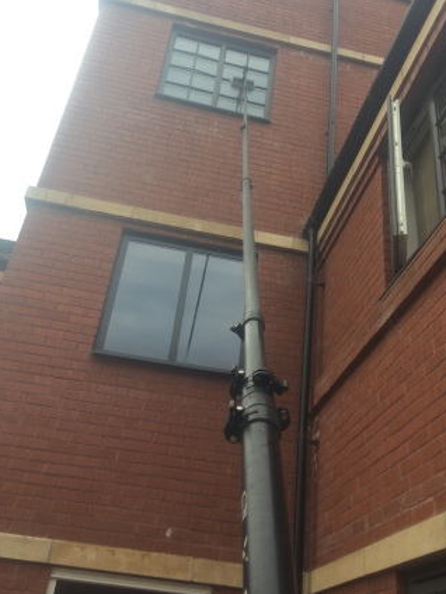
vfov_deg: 52.6
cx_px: 254
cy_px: 276
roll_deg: -7.5
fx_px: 601
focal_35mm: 35
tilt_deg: +32.3
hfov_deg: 40.6
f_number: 2.2
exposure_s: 1/260
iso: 32
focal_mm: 4.15
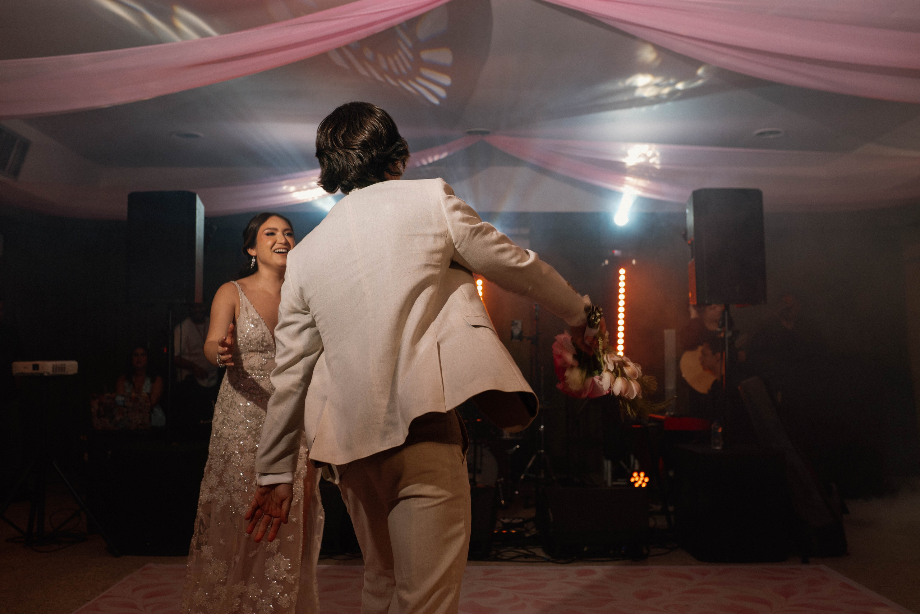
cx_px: 460
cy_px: 307
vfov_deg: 37.9
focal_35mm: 35
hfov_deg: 54.4
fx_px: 894
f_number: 3.5
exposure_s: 1/200
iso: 500
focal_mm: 35
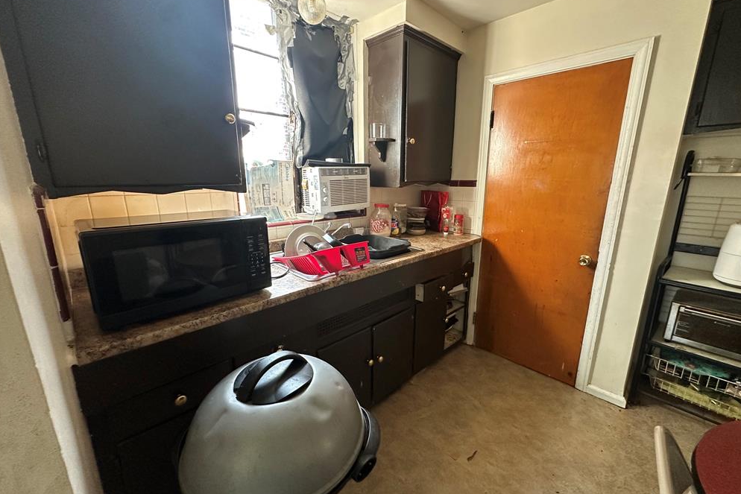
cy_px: 251
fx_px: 309
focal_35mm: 15
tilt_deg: -12.9
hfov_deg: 100.4
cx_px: 377
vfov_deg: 77.3
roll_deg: +0.0
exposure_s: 1/60
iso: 400
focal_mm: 2.22
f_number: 2.2
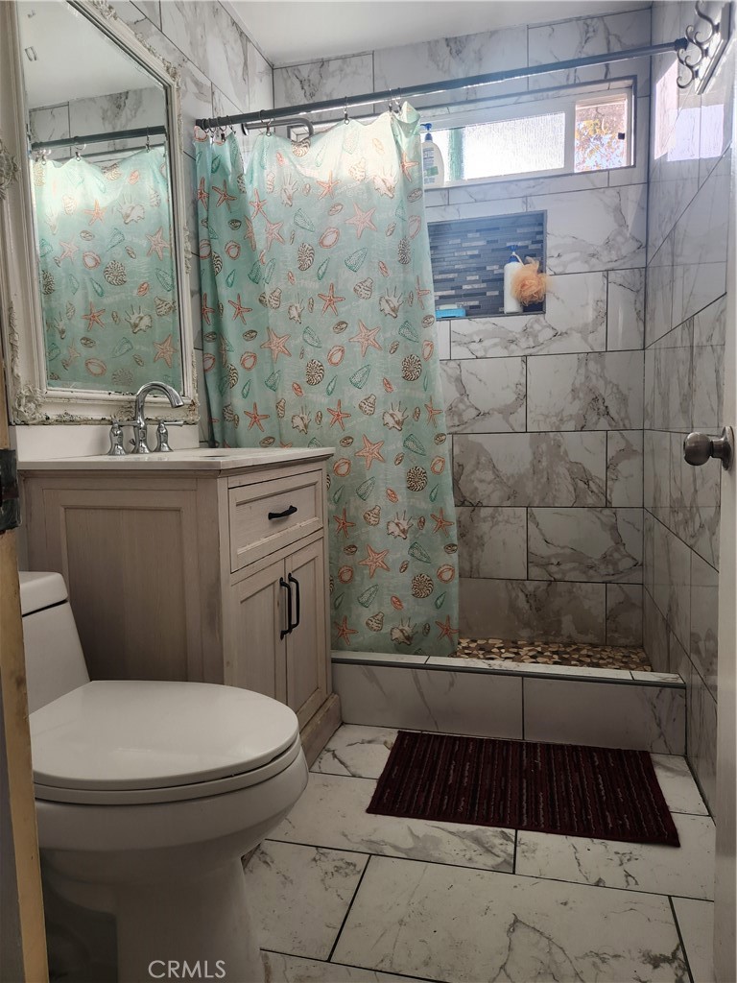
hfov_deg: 58.9
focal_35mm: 23
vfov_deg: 73.9
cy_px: 492
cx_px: 368
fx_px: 653
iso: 100
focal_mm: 5.4
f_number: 1.8
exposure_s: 1/180
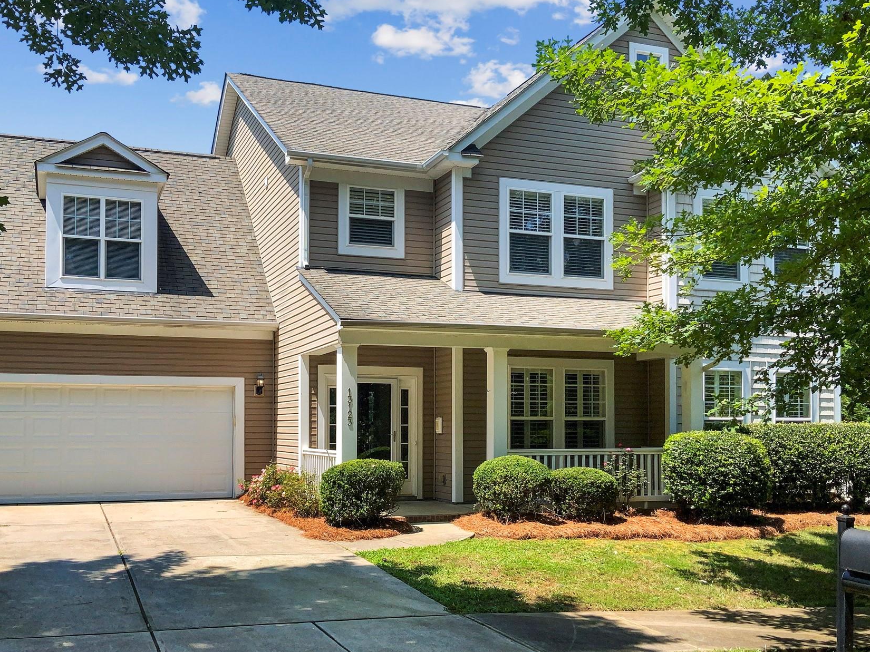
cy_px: 372
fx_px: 905
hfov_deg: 51.3
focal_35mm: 36
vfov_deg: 39.6
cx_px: 395
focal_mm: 3
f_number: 1.8
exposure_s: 1/1100
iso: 16
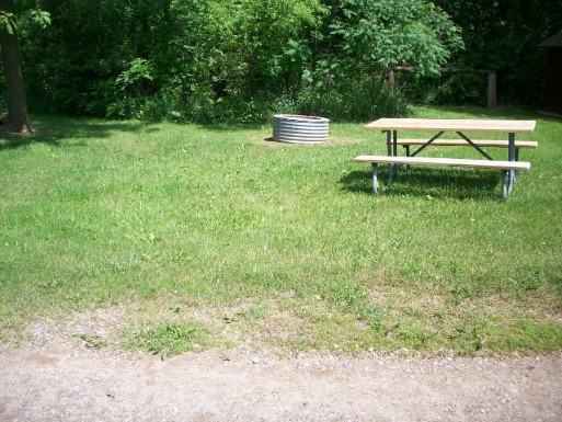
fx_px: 601
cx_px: 281
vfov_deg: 38.7
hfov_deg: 50.1
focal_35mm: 37
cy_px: 211
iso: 80
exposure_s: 1/633
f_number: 2.8
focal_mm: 6.2
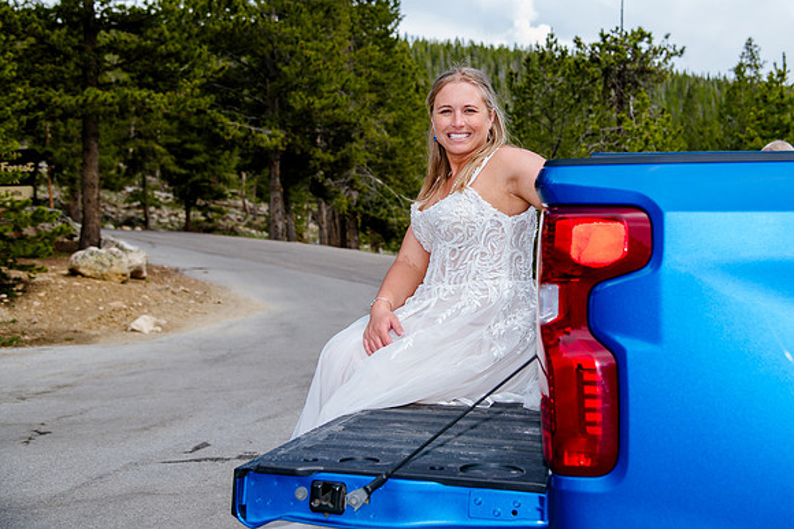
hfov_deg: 34.8
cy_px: 200
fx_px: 1261
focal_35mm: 57
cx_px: 494
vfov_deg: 23.6
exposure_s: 1/640
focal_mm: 46
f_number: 5
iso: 250
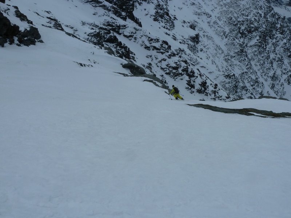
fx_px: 210
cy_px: 109
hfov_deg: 69.4
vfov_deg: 54.9
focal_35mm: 25
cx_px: 146
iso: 80
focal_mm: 4.1
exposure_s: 1/800
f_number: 6.3
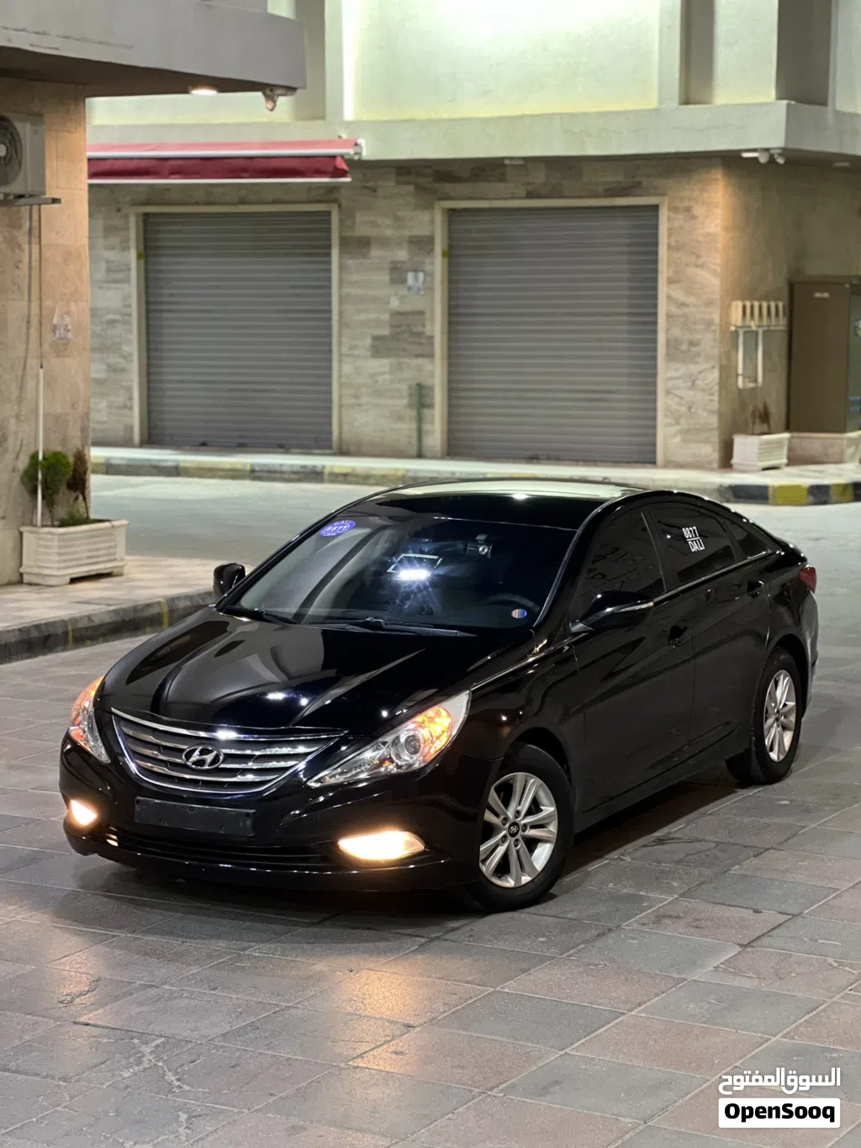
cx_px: 430
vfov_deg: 25.3
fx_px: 2553
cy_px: 574
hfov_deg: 19.1
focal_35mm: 77
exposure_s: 1/20
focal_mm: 9
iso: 400
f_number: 2.8
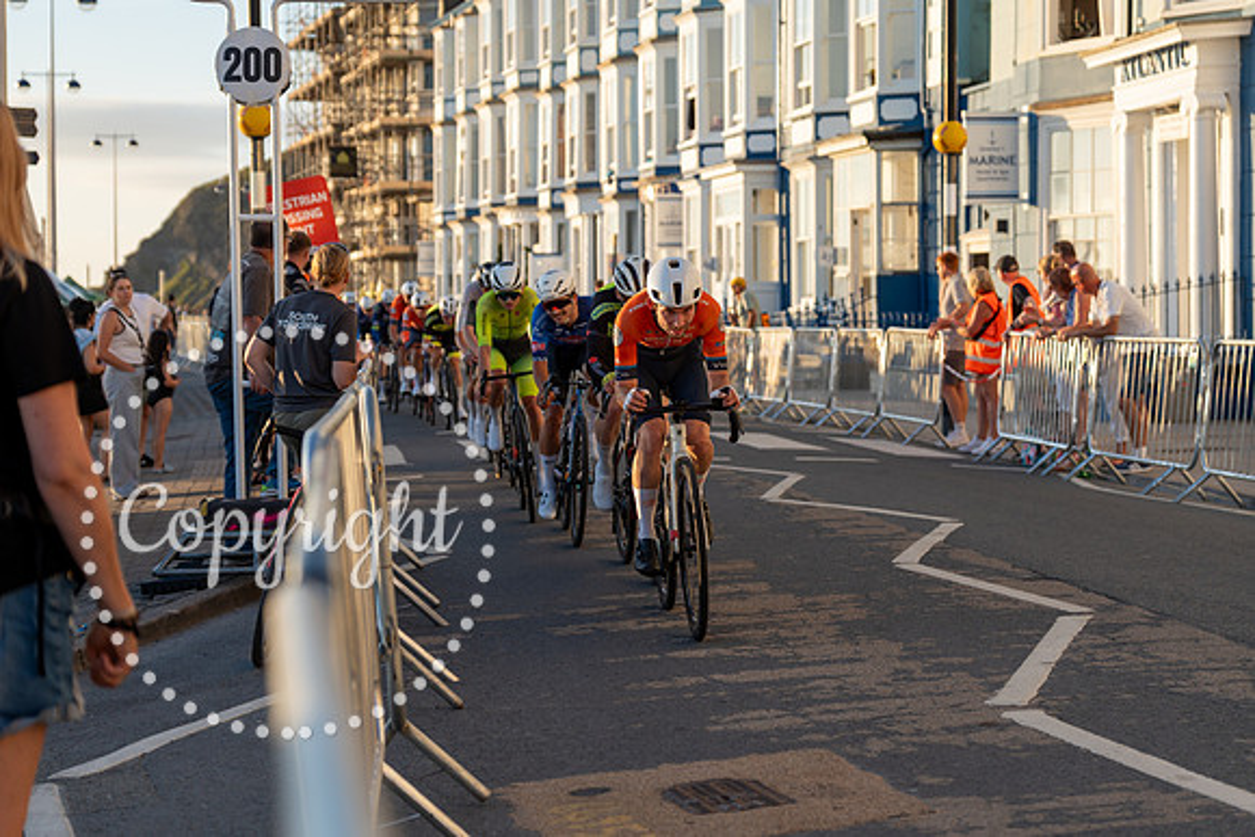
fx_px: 2477
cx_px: 628
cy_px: 418
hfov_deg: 28.4
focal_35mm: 71
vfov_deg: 19.2
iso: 200
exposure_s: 1/1000
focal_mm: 70
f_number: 3.5
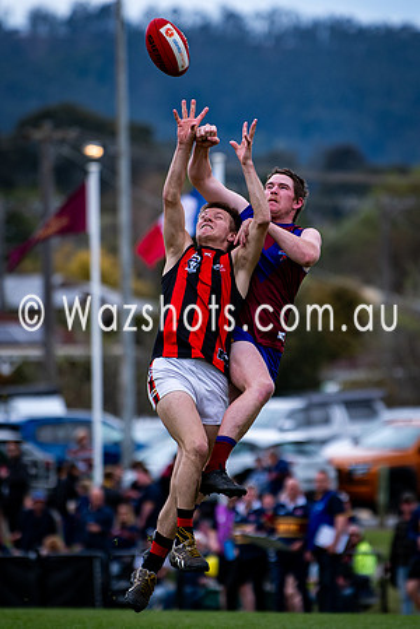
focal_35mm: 450
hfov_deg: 3.1
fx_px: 7874
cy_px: 314
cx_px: 262
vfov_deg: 4.6
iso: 250
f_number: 2.8
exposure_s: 1/1600
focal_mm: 200
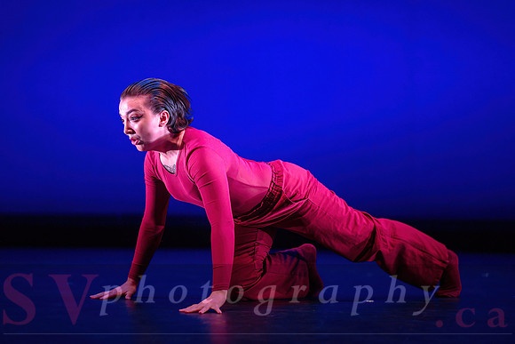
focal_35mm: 117
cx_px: 257
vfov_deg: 11.8
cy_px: 157
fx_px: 1667
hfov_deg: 17.6
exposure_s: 1/400
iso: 1250
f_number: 1.4
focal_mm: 105
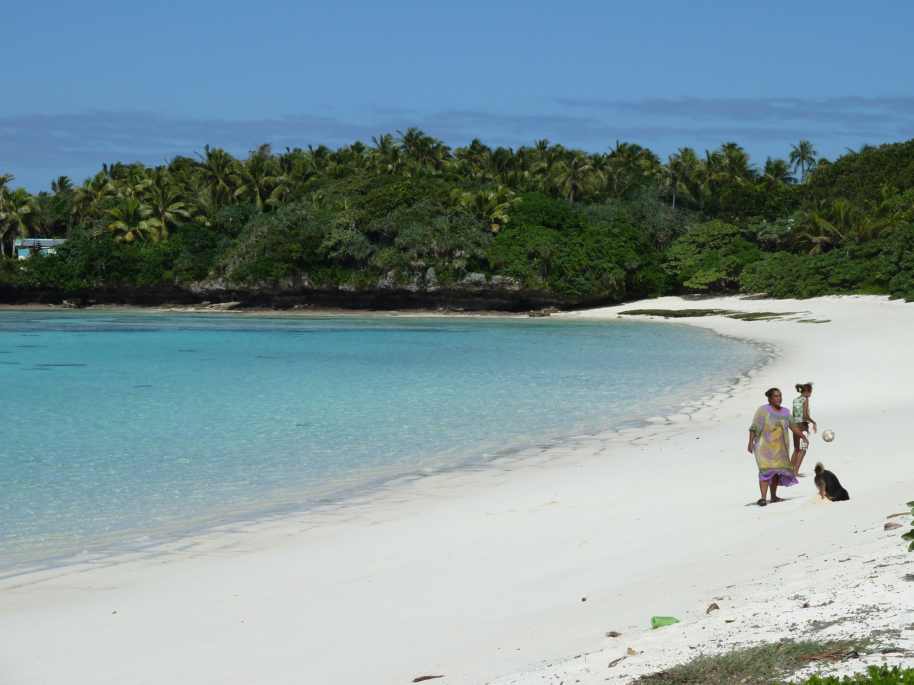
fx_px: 2746
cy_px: 342
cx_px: 457
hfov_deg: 18.9
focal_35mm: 104
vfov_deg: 14.2
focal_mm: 17
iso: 80
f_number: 5.6
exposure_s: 1/800
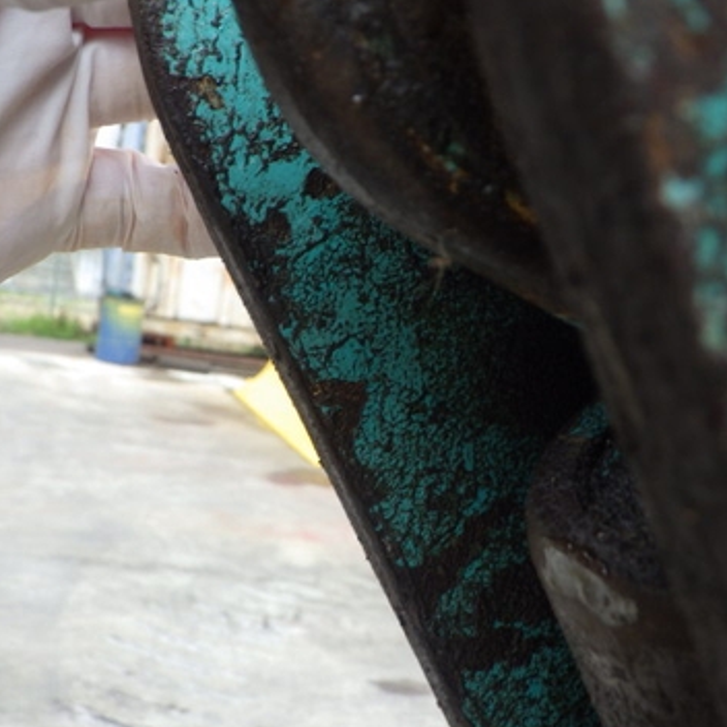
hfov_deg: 40.9
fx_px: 974
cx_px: 370
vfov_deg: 40.9
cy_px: 366
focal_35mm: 41
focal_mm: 6.1
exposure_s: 1/125
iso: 125
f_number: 3.8
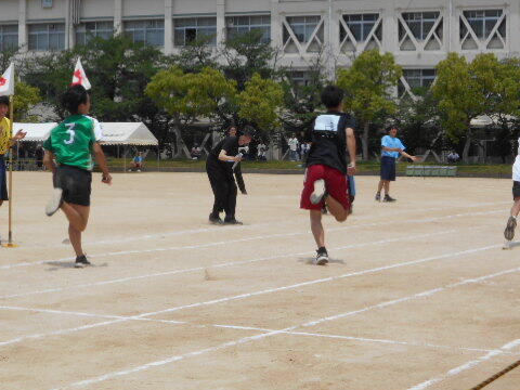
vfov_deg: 16.8
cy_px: 146
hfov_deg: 22.2
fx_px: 1322
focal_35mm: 88
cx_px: 234
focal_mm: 11.6
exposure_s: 1/1000
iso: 80
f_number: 5.3
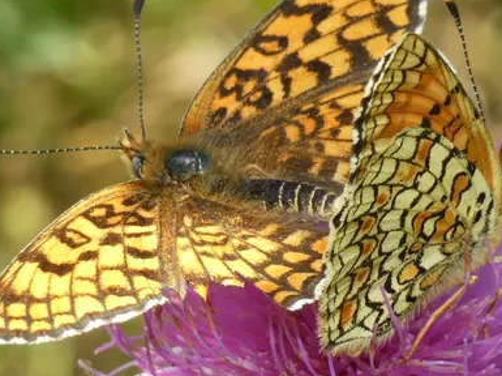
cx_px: 297
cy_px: 201
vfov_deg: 7.0
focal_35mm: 213
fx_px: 3086
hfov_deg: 9.3
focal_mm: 22.9
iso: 80
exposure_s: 1/200
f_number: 5.2
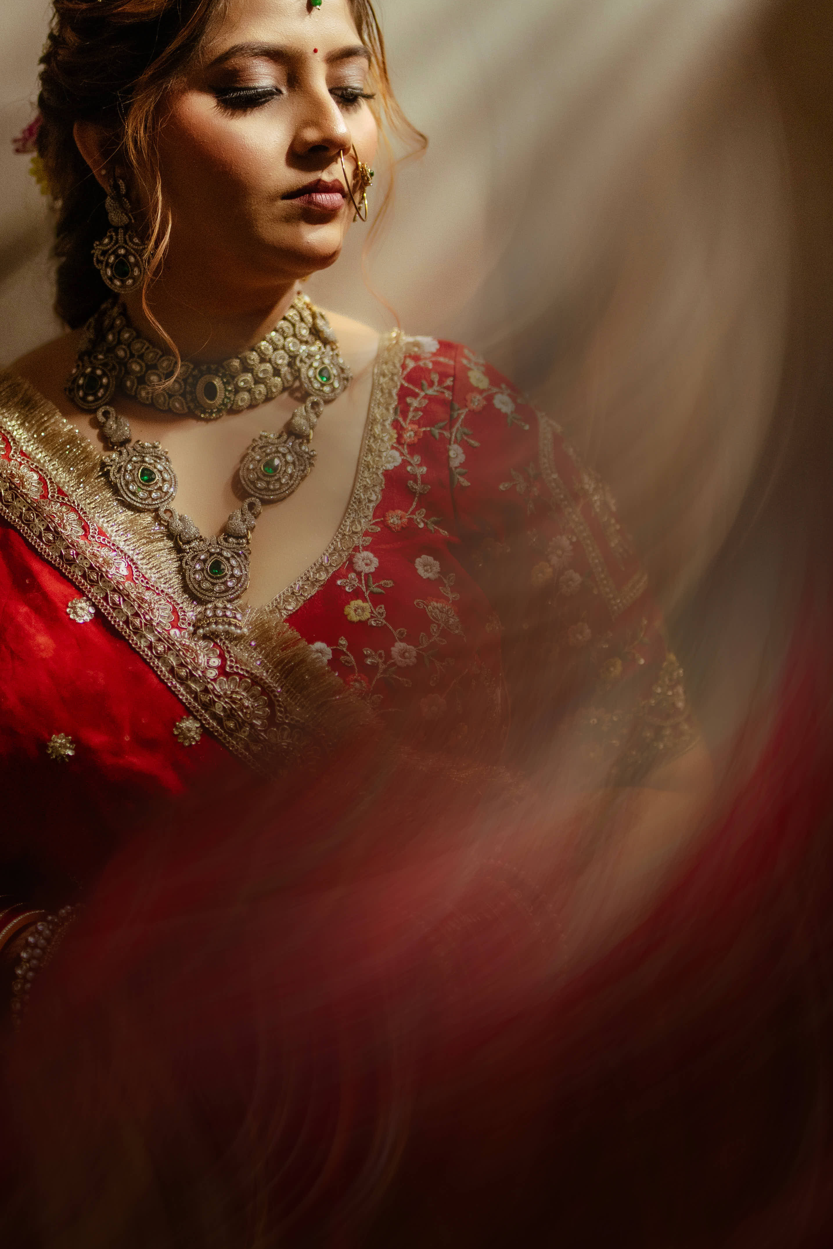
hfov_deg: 23.6
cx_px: 244
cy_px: 447
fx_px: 1978
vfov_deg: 34.8
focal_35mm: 57
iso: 1250
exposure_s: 1/250
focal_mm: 35
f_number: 1.4
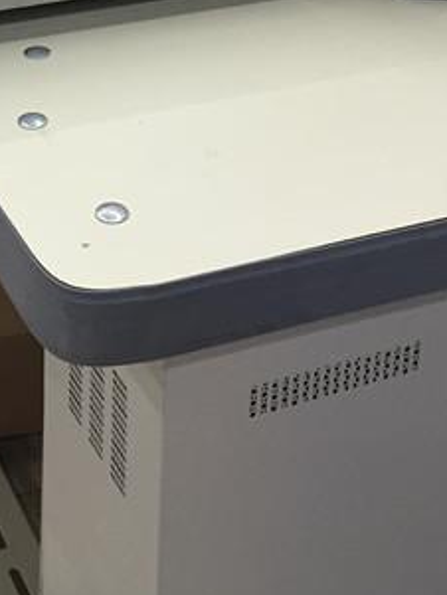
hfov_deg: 18.9
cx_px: 67
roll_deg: -0.6
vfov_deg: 23.3
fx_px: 1325
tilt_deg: -17.3
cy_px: -107
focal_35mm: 77
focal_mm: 4.15
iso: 125
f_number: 2.2
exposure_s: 1/33
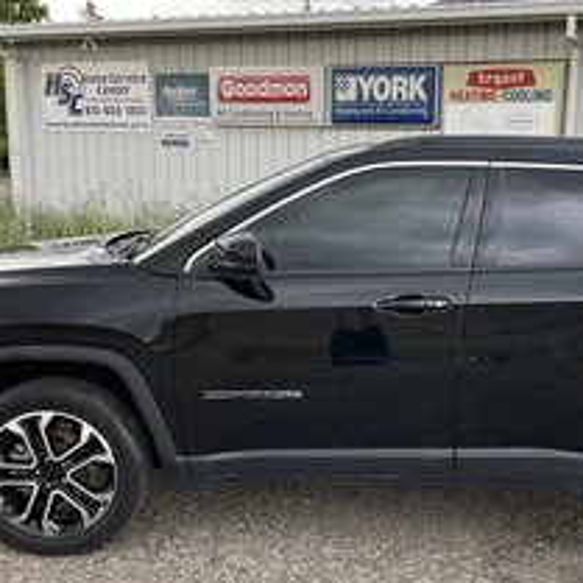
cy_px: 374
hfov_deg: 34.4
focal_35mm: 49
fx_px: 934
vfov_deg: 34.4
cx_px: 377
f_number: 1.8
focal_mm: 3
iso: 40
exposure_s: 1/122
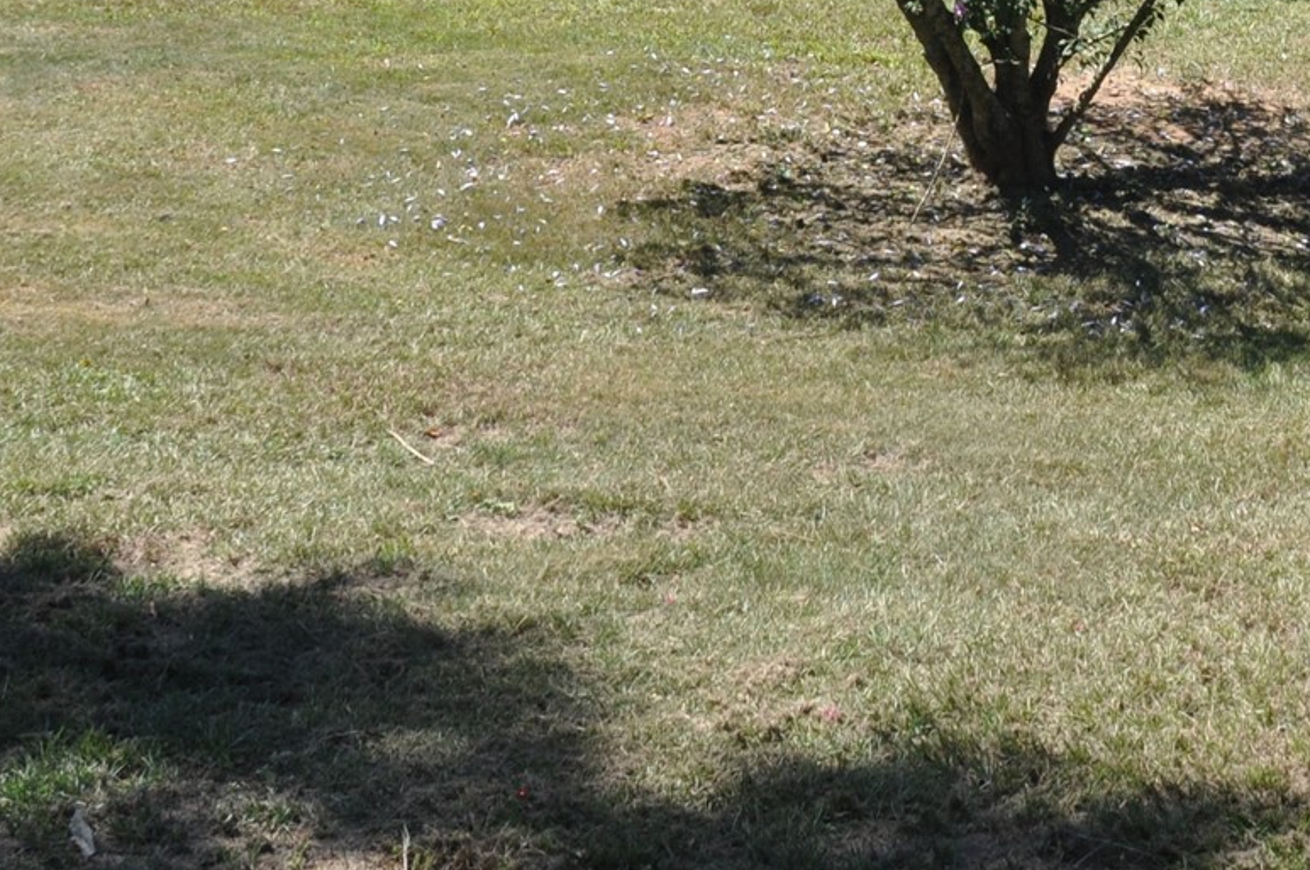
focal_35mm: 76
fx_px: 2761
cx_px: 1103
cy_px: -342
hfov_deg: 26.1
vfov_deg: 16.6
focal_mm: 18
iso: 200
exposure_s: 1/125
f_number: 11
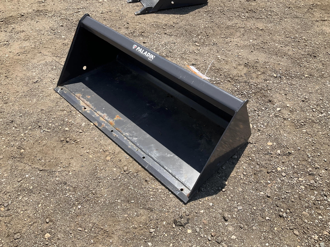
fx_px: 276
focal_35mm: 29
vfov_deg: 48.2
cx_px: 165
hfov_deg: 61.7
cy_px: 124
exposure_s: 1/1168
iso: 25
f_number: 1.8
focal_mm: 3
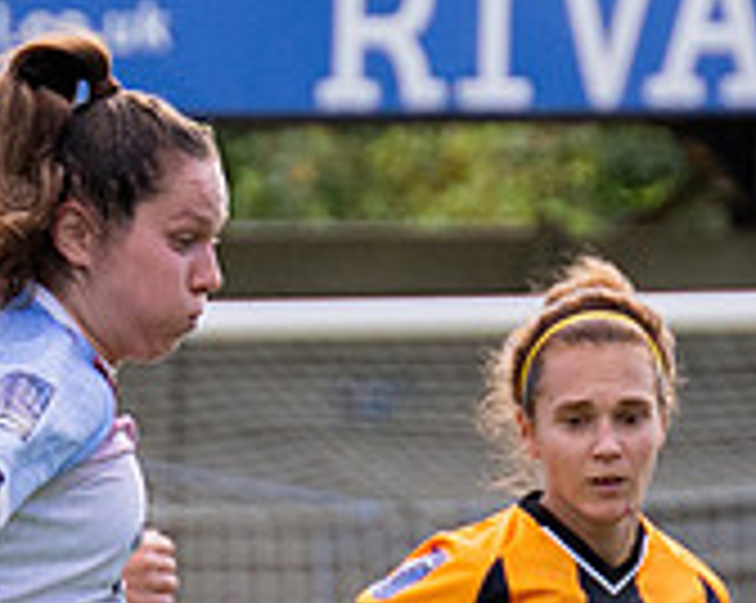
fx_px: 22081
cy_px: 838
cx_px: -32
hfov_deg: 2.0
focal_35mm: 988
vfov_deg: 1.6
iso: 400
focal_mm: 115
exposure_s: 1/1600
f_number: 4
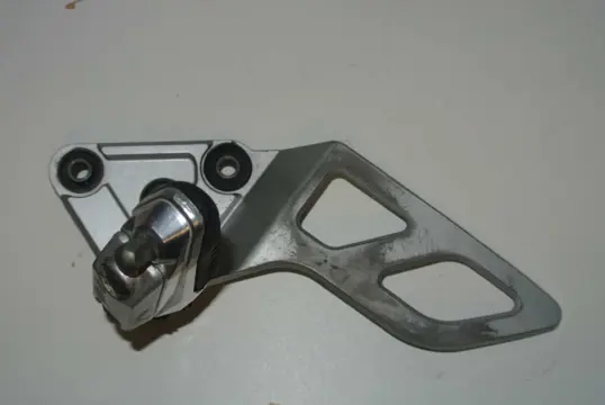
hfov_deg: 35.6
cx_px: 302
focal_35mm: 56
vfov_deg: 24.3
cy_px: 202
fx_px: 942
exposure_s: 1/60
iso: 200
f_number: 5
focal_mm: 21.1
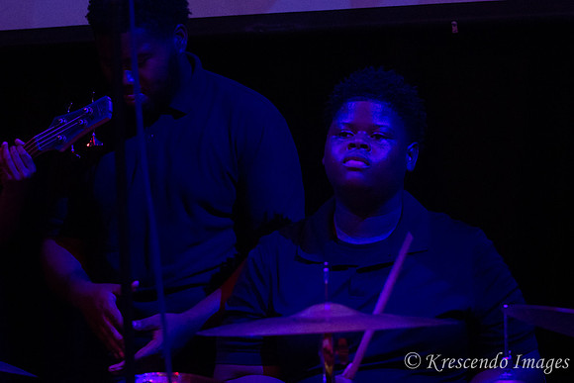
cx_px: 339
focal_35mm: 138
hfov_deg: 14.8
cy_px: 179
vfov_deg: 9.9
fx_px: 2204
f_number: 4
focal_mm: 78
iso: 3200
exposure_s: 1/200
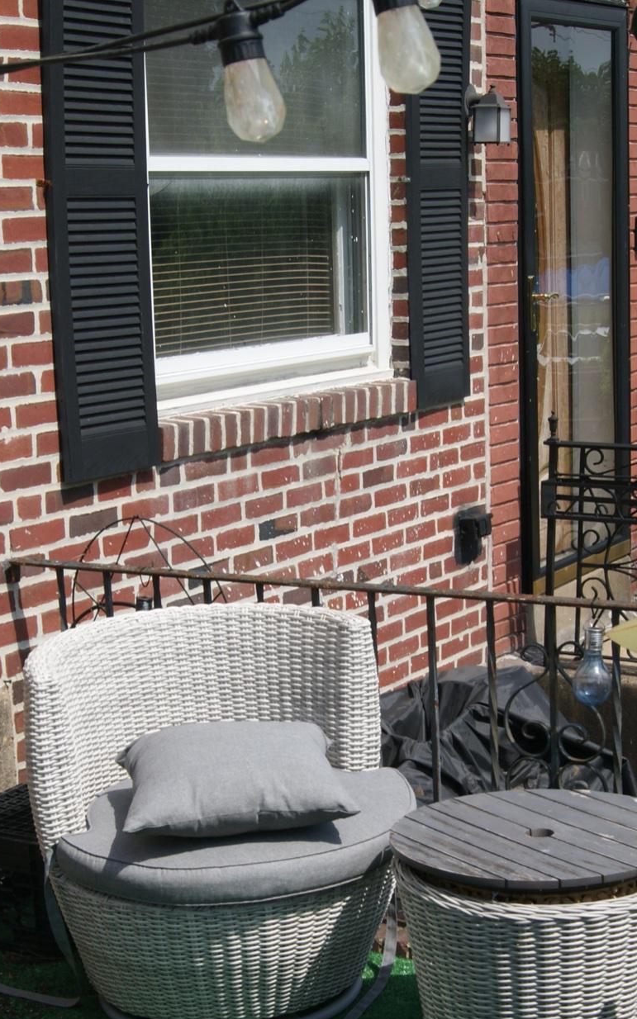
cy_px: 564
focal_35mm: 66
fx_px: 1834
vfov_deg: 31.0
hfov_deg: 19.7
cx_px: 386
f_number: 11
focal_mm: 26
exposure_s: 1/160
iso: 100
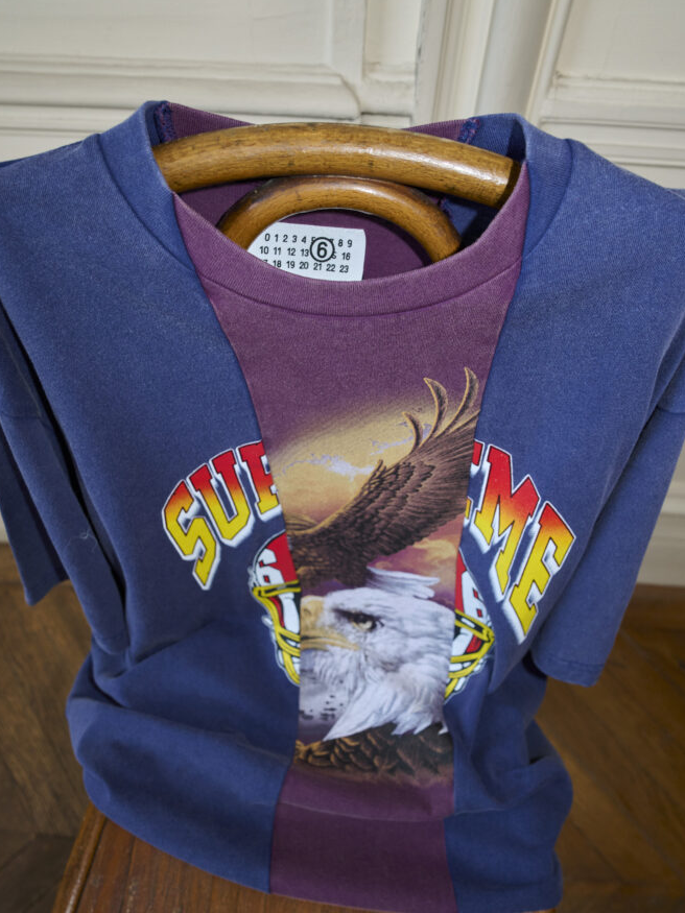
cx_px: 335
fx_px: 713
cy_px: 496
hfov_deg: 51.3
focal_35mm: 27
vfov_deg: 65.2
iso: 1250
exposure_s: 1/125
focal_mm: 24
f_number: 5.6
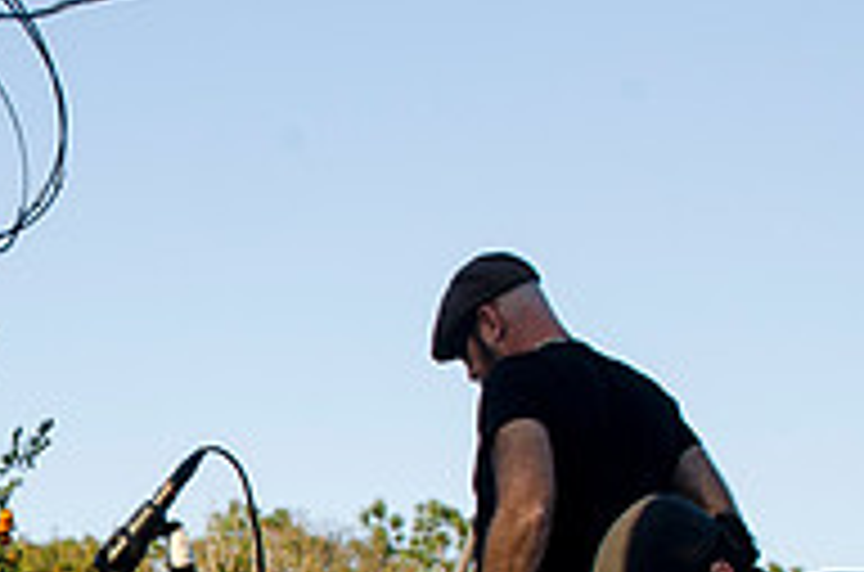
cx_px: -306
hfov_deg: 16.9
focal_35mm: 113
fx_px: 2705
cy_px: 608
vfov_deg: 11.9
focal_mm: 25
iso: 320
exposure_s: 1/80
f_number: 11
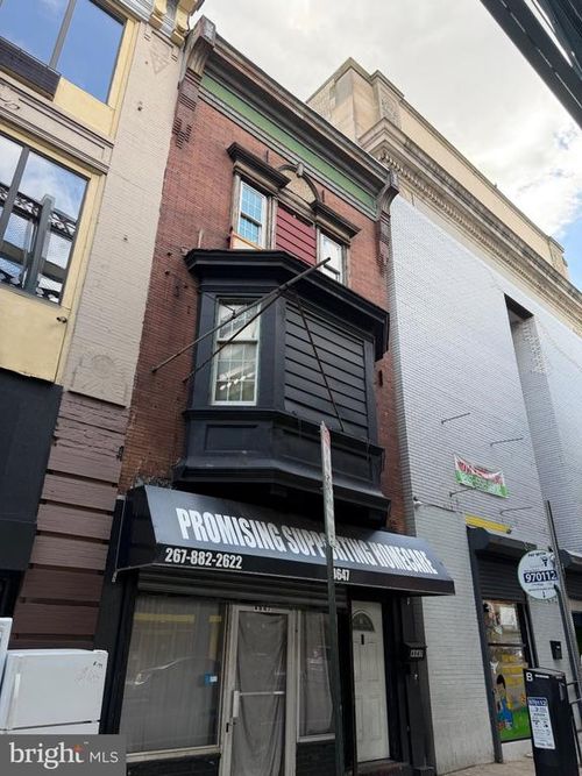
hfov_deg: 56.8
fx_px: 538
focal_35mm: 24
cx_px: 291
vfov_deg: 71.6
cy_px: 388
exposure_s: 1/559
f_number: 1.78
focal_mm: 6.76
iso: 80
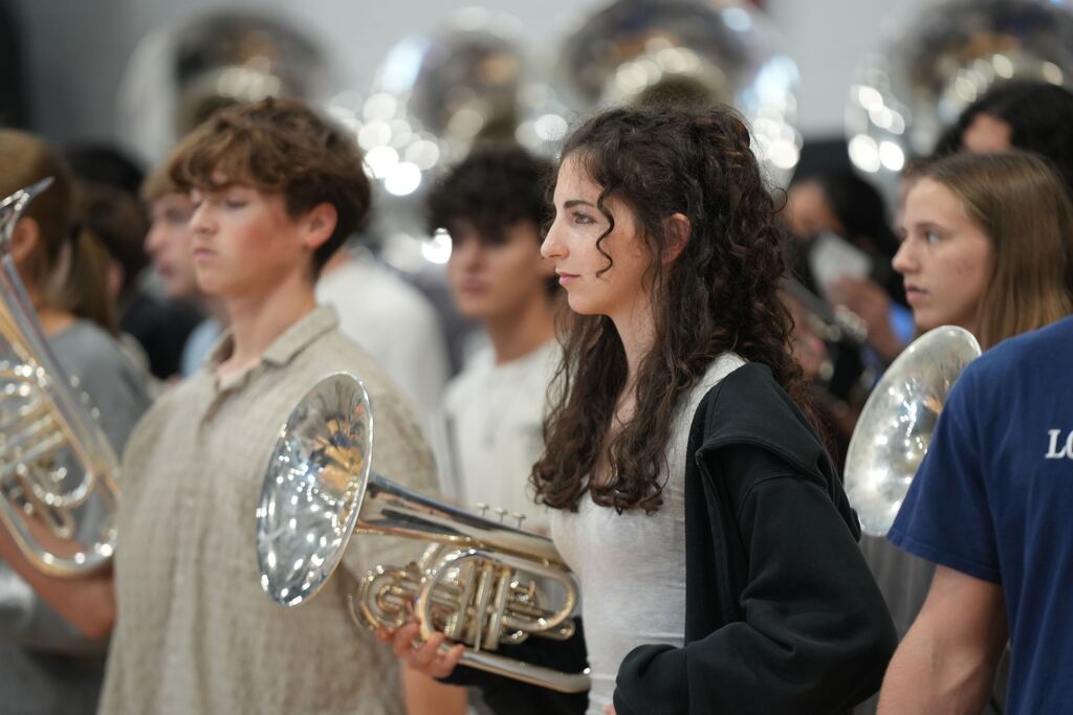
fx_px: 5962
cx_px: 536
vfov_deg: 6.9
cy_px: 358
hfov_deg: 10.3
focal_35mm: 200
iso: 1600
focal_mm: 200
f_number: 2.8
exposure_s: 1/200
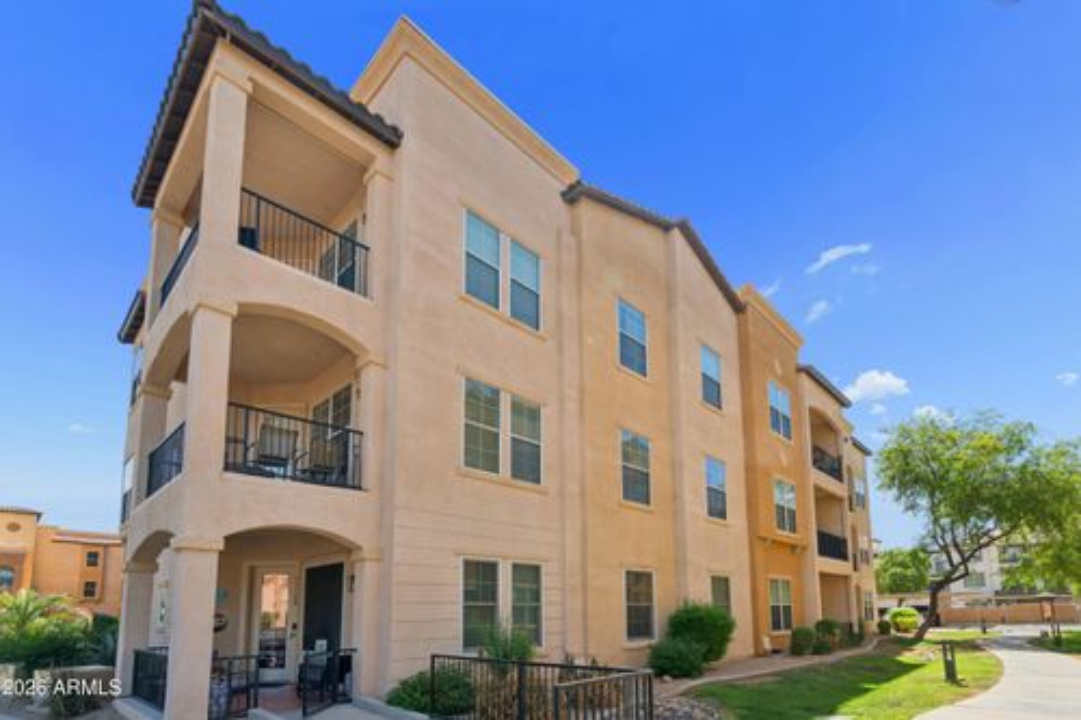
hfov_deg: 100.4
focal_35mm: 15
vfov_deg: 77.3
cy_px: 360
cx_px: 540
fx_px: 450
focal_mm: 10
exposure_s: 1/200
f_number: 8
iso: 100
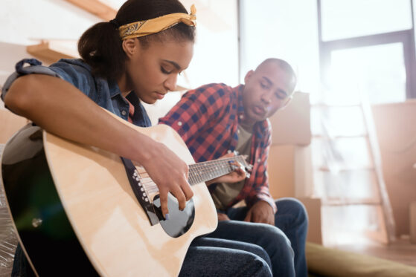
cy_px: 138
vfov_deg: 37.9
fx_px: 405
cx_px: 208
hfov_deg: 54.4
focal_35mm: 35
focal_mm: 35
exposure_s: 1/200
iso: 125
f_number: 3.2
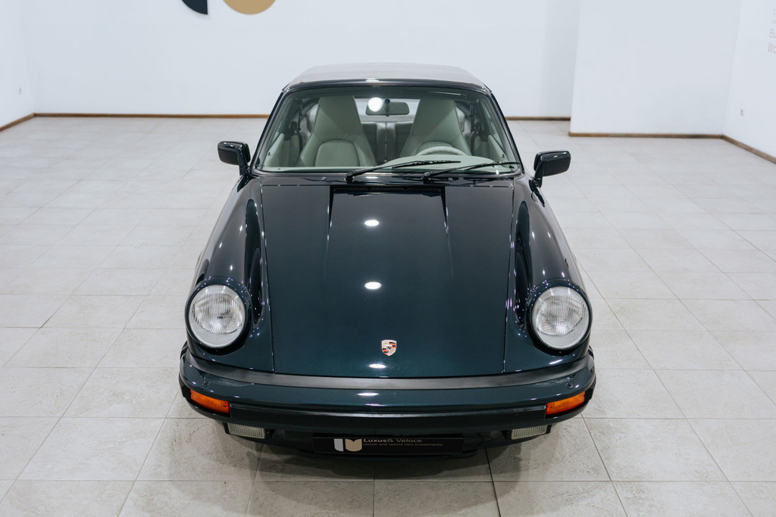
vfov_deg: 36.0
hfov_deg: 51.9
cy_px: 258
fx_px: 798
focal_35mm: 37
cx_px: 388
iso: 1600
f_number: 2.8
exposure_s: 1/125
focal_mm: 37
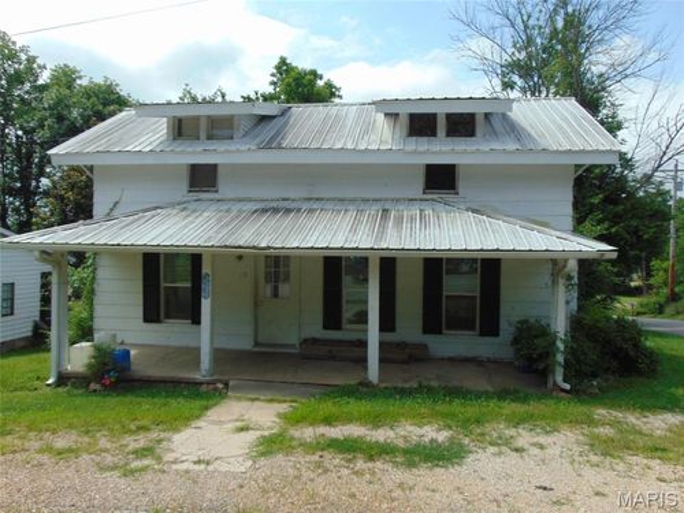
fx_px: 494
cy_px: 256
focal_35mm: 25
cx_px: 342
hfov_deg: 69.4
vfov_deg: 54.9
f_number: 7.7
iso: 80
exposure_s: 1/250
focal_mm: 4.5
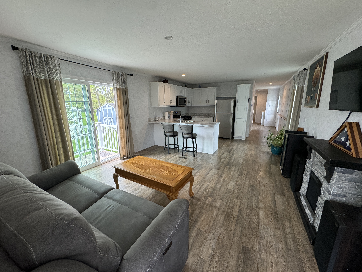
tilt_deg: -13.5
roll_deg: +0.5
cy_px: 136
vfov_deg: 85.7
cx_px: 181
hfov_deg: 102.1
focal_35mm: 14
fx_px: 146
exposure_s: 1/120
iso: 200
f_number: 2.2
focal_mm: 2.22
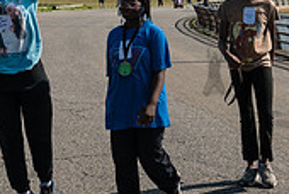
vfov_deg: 14.8
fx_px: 748
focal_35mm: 93
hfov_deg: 21.3
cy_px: 77
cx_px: 274
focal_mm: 24
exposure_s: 1/2500
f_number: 5
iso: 400
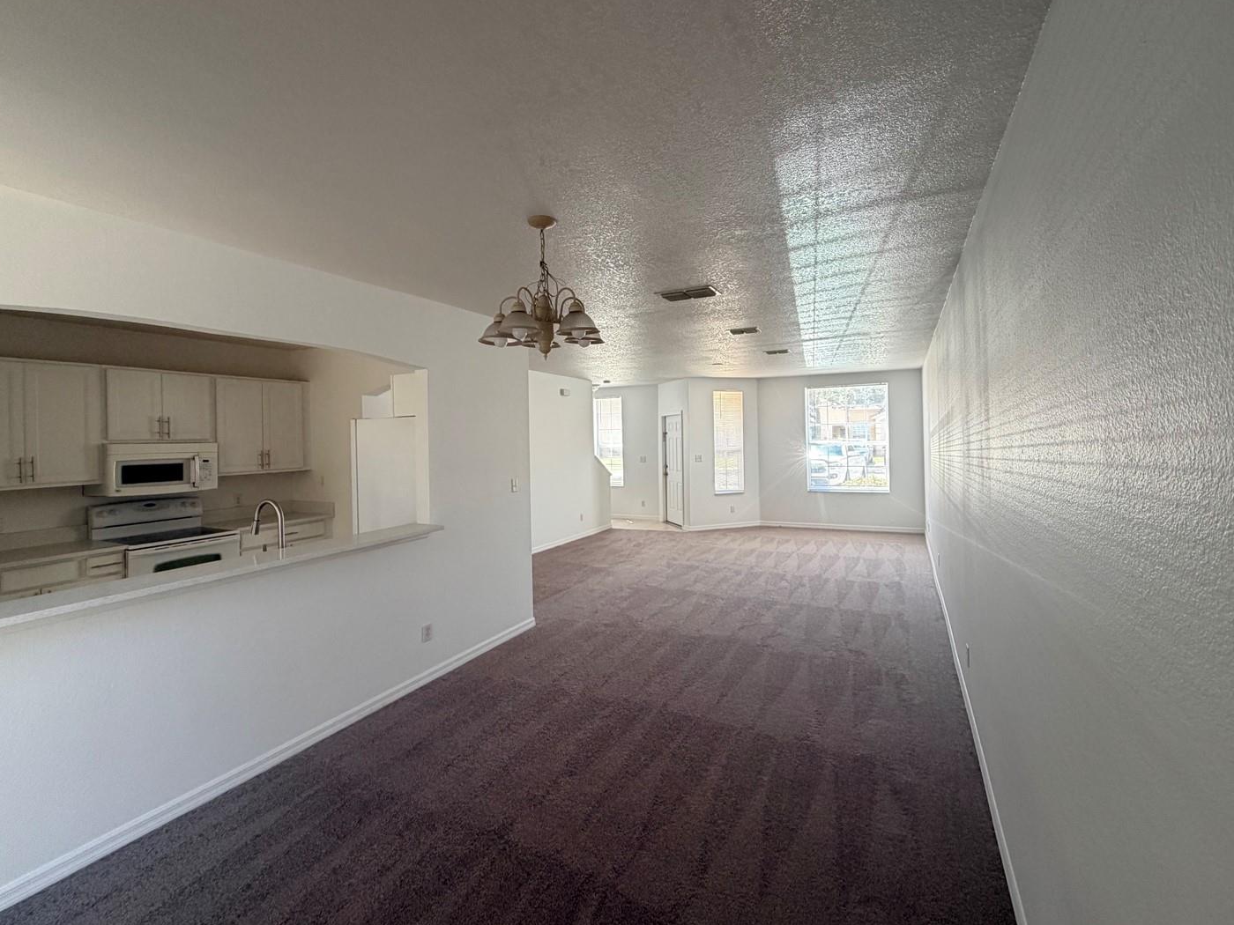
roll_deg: +0.9
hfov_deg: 94.4
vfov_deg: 78.0
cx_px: 649
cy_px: 433
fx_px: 570
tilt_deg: +0.2
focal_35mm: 16
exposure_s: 1/121
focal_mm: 2.22
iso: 160
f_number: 2.2
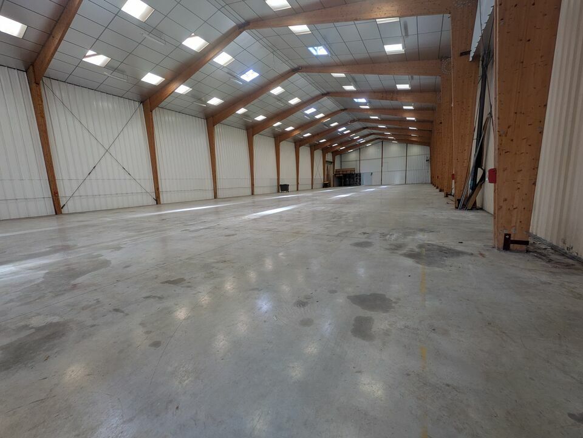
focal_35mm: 14
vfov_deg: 85.7
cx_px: 292
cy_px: 219
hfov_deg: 102.1
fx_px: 236
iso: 96
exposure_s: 1/100
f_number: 2.2
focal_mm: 1.83
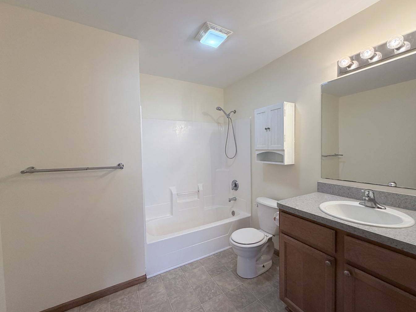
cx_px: 223
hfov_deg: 98.0
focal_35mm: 15
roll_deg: +0.9
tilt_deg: -2.5
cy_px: 157
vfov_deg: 81.7
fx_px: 180
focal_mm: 2.22
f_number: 2.2
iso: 250
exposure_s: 1/120
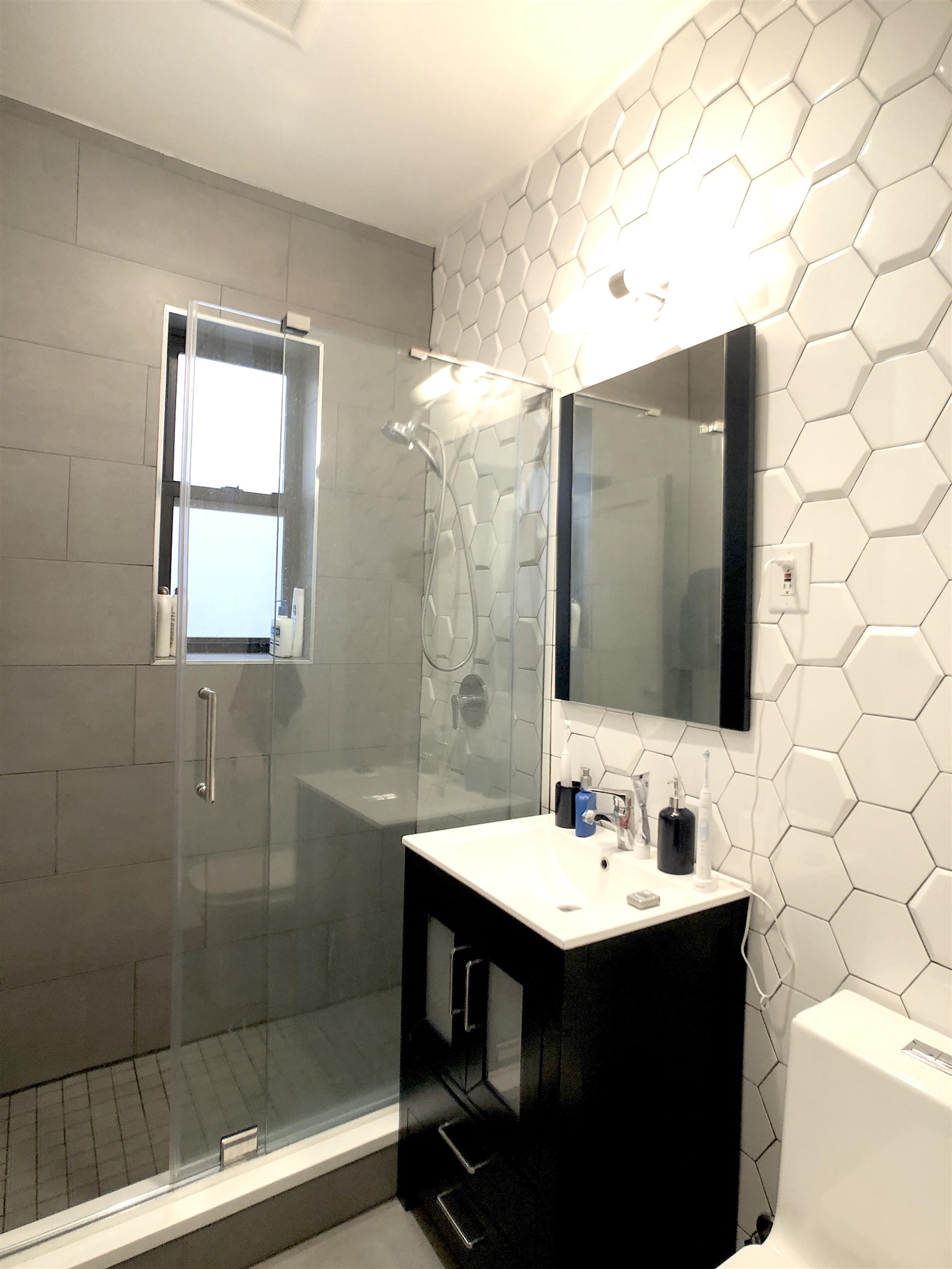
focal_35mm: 28
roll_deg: -1.3
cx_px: 476
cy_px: 634
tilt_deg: -0.2
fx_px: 1027
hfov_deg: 49.7
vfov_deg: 63.4
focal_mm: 4
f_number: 1.8
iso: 40
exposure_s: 1/20
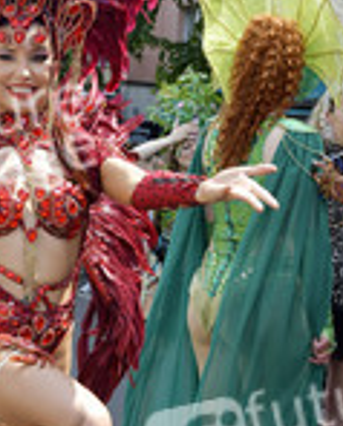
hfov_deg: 17.6
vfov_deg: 22.1
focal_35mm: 86
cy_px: 296
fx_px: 1088
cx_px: 32
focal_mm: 34
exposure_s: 1/160
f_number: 8
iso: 160
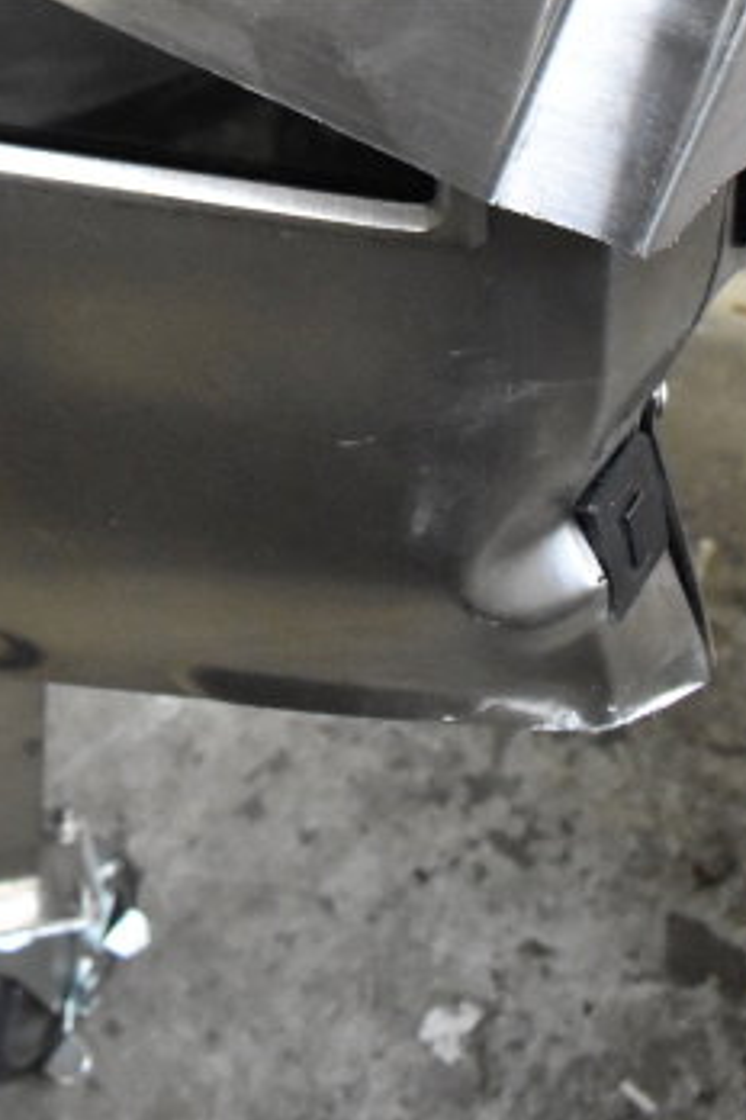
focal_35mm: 71
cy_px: -262
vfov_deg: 25.3
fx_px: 2207
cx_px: 180
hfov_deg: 19.0
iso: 6400
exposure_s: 1/200
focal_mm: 18
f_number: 7.1
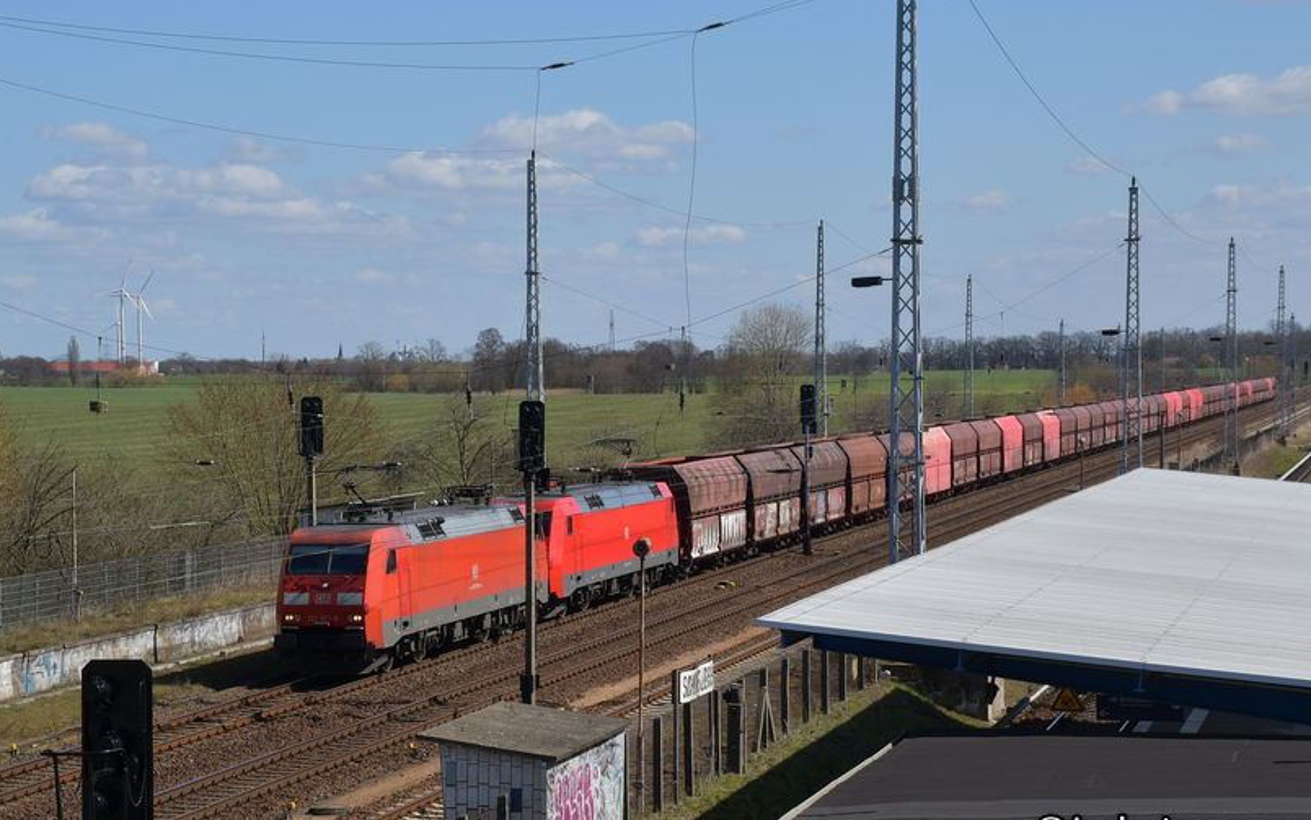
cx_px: 652
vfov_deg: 17.0
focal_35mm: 77
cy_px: 427
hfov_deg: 26.8
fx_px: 2752
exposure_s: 1/640
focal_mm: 50
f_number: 11
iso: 200
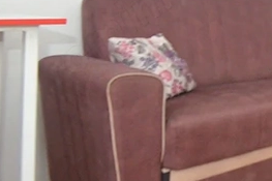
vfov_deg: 22.2
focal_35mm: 57
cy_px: -29
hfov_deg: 22.2
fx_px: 430
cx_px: 482
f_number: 4
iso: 3200
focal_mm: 10
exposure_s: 1/60
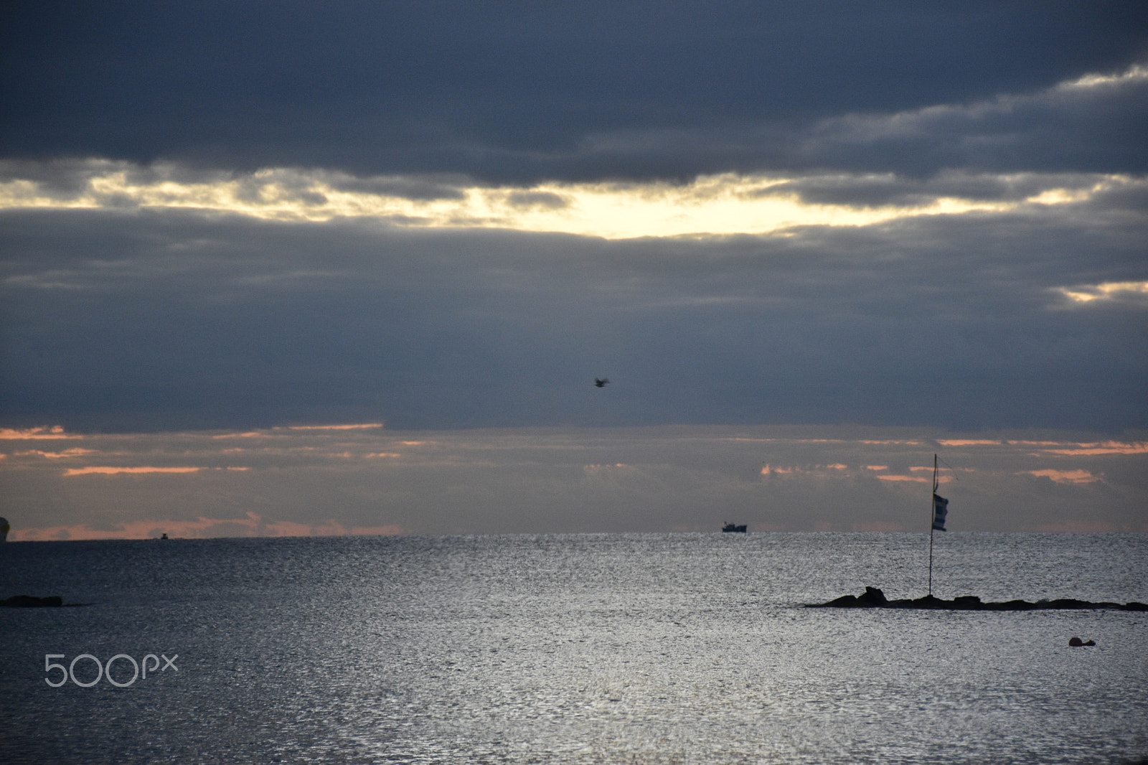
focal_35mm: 158
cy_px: 382
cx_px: 574
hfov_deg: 13.0
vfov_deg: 8.7
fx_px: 5021
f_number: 5.6
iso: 1000
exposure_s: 1/50
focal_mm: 105
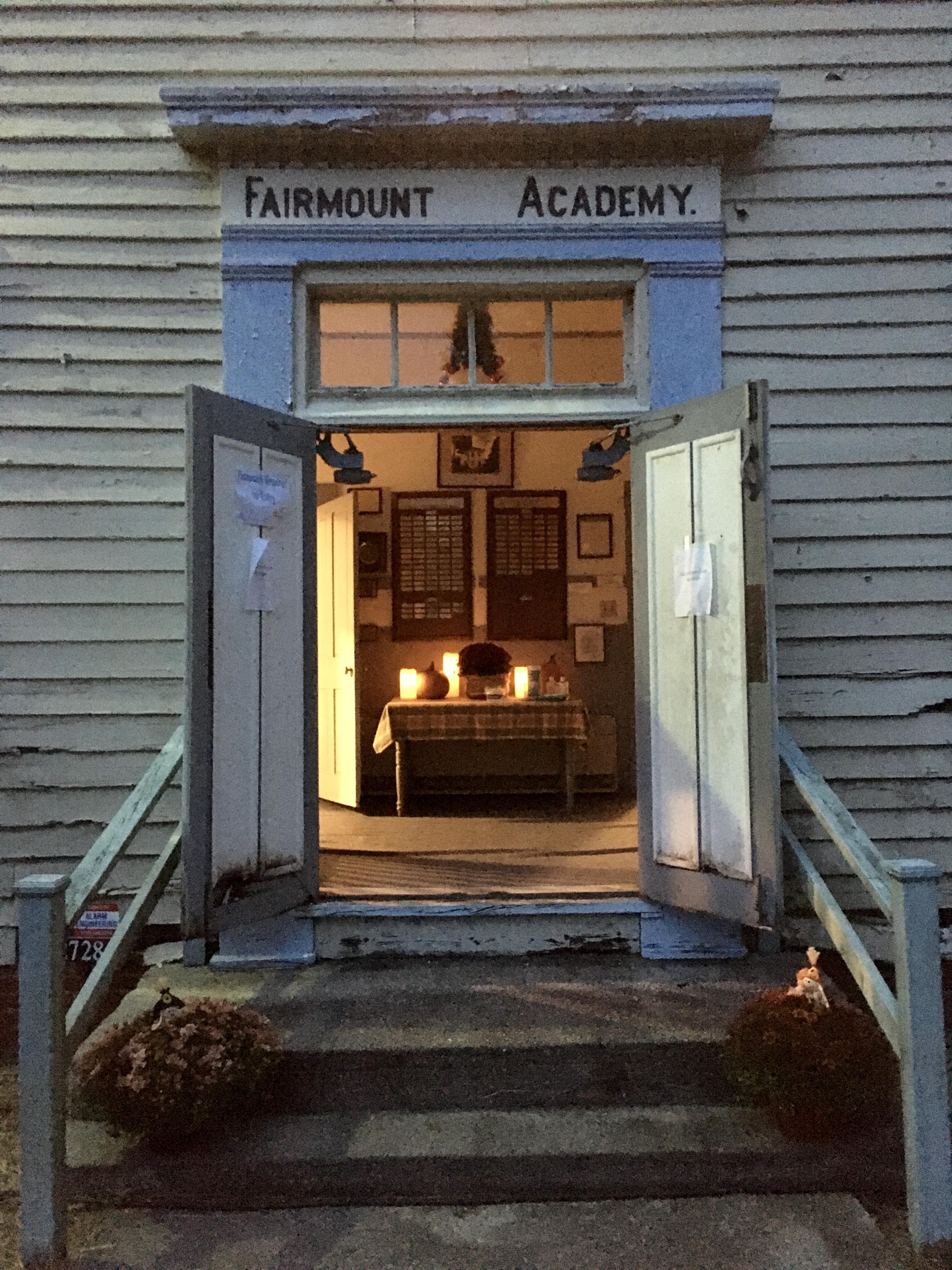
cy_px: 635
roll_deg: +0.6
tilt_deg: +2.6
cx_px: 476
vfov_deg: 61.7
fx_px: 1063
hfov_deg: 48.2
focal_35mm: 29
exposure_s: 1/15
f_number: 2.2
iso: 1250
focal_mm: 4.15
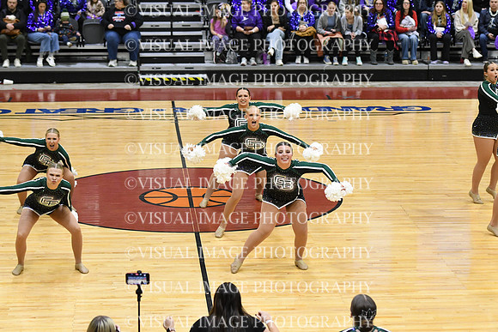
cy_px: 166
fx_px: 1453
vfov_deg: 13.0
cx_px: 249
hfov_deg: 19.5
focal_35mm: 105
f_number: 2.8
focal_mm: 70
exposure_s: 1/400
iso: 3200
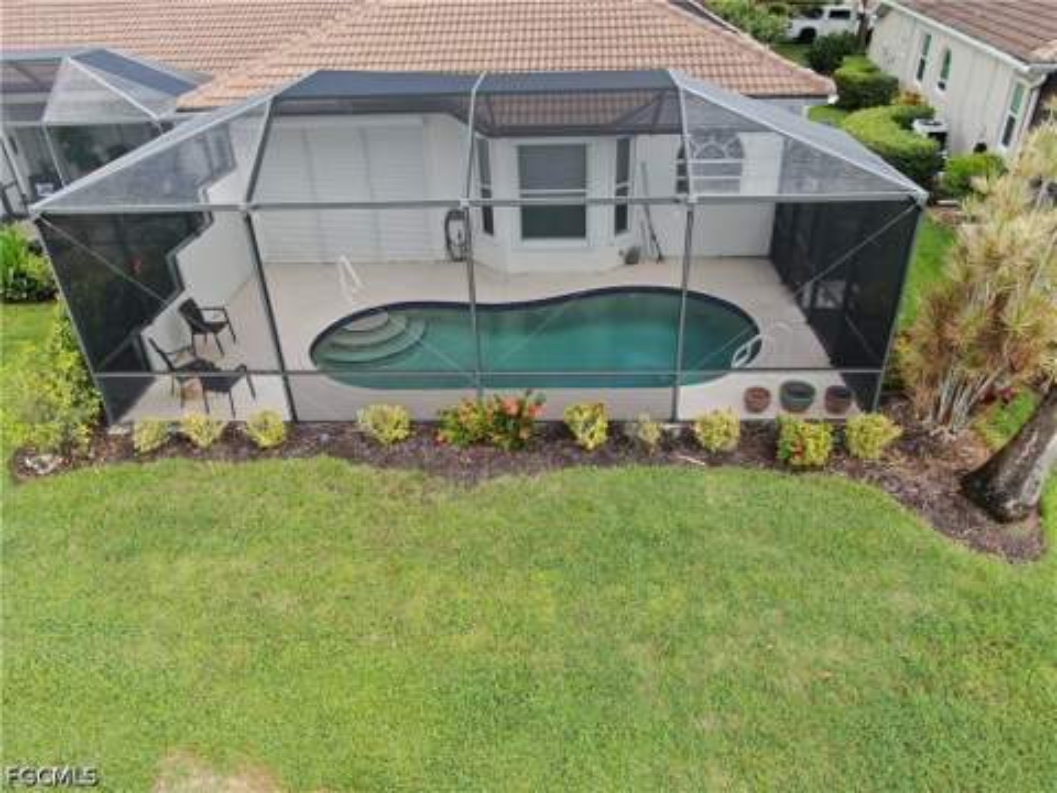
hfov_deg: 71.6
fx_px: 733
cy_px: 396
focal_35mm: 24
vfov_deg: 56.8
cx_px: 528
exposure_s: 1/240
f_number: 2.8
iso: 100
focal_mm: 4.39
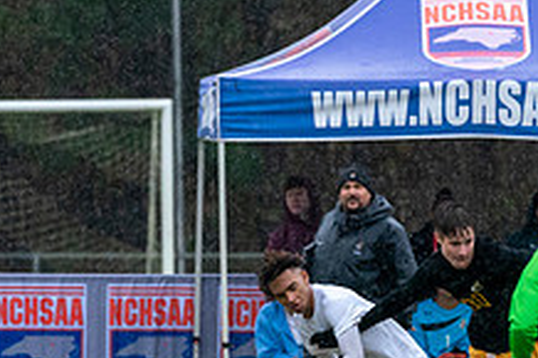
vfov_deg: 1.4
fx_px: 14156
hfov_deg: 2.2
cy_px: 394
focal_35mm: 948
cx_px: 411
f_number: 5.6
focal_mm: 244
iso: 3200
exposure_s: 1/1000
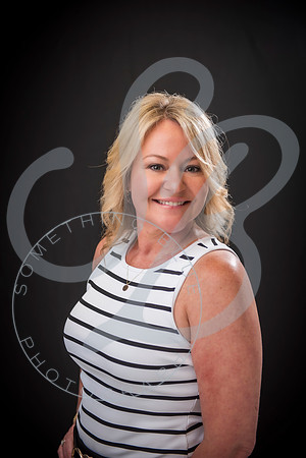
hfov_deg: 23.4
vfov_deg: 34.5
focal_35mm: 58
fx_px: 739
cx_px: 153
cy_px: 229
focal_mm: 58
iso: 100
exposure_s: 1/200
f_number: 2.8
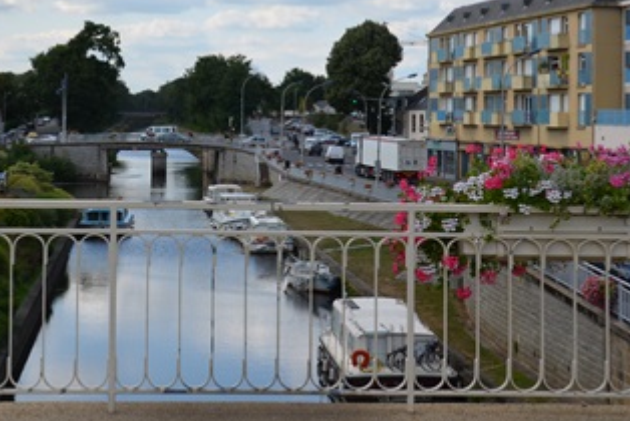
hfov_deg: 25.2
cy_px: 77
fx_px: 1401
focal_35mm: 80
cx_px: 189
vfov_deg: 17.0
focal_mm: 28
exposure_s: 1/250
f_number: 8
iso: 110
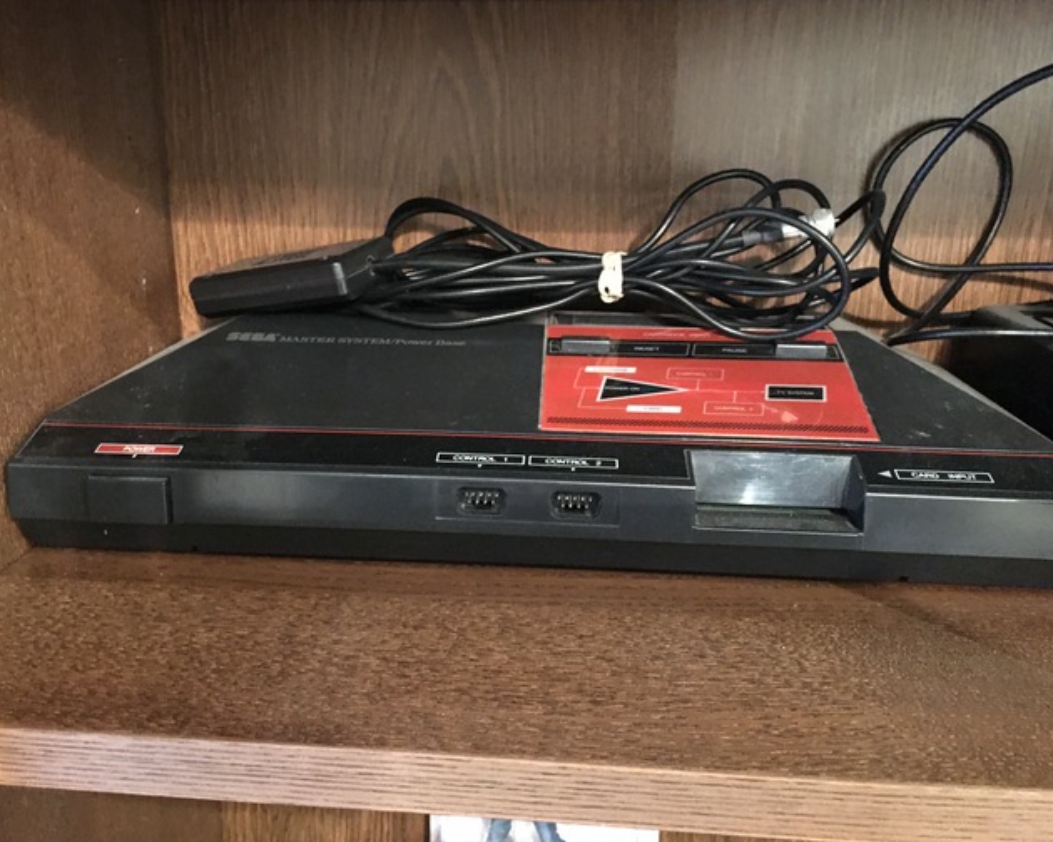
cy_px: 419
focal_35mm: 31
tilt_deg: -17.2
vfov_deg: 47.1
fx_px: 966
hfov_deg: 57.1
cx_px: 493
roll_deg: -1.2
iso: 200
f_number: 2.2
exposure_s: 1/4
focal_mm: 4.15
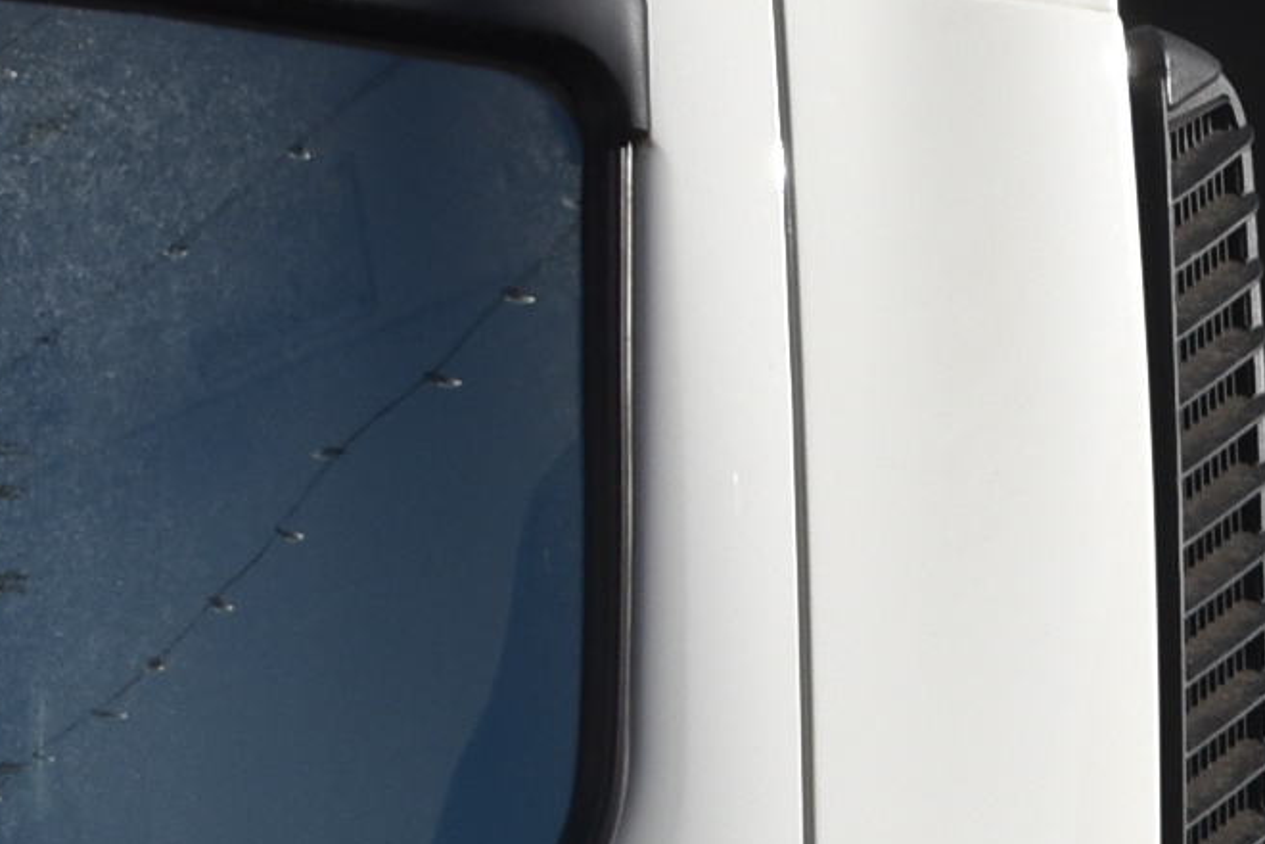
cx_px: 1673
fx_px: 6465
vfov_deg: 7.3
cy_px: 1276
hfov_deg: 10.9
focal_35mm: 184
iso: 200
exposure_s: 1/500
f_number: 11
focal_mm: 18
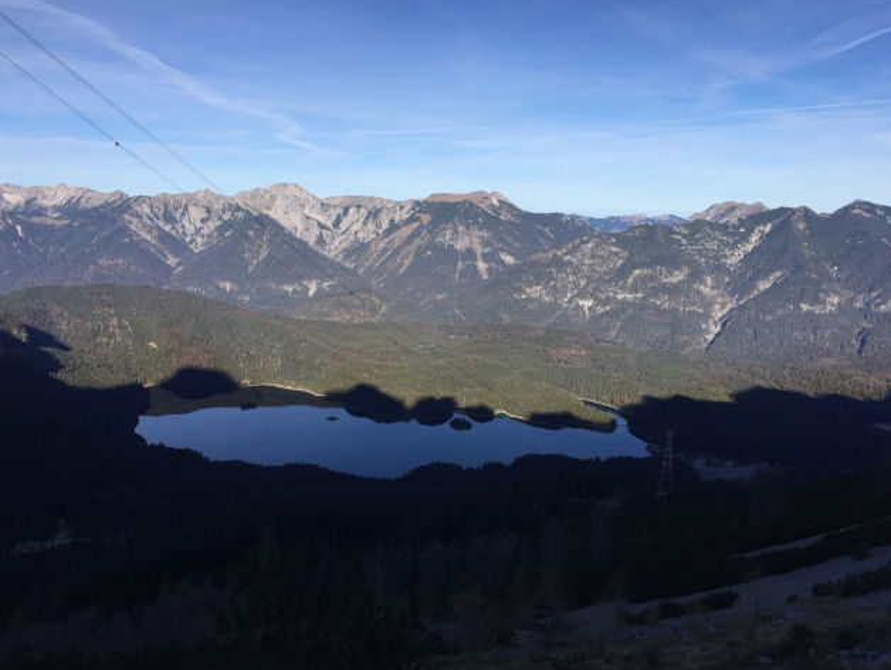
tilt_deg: -10.8
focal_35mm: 30
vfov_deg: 46.9
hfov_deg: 59.9
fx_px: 773
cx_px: 438
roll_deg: -0.7
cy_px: 339
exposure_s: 1/2083
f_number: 2.2
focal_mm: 4.15
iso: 32
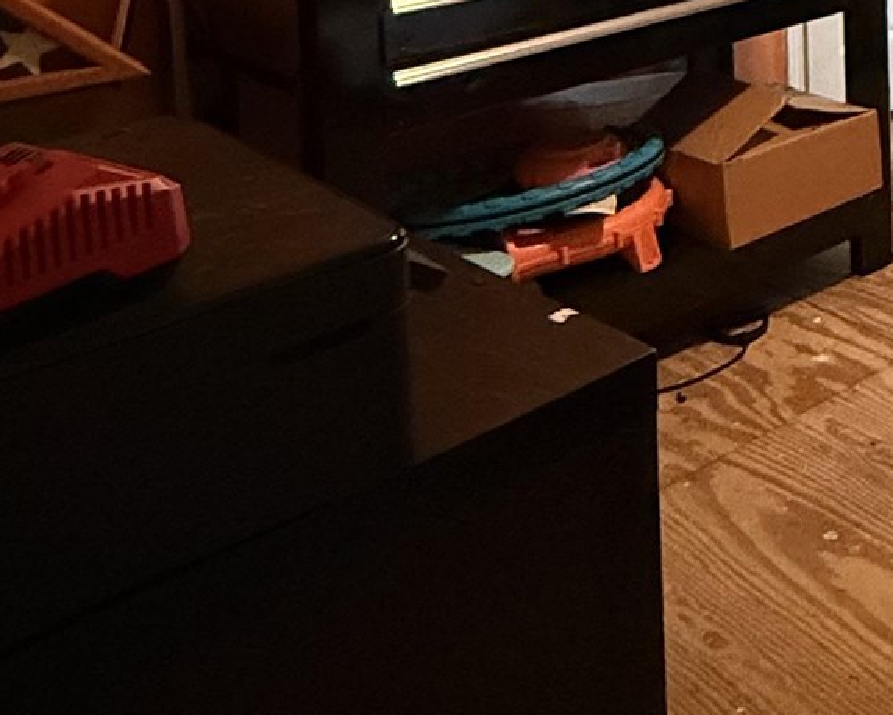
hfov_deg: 28.1
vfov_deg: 23.7
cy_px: -259
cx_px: 1163
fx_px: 1454
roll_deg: +0.3
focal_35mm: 55
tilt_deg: -3.9
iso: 800
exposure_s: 1/60
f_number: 2.2
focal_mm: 2.22
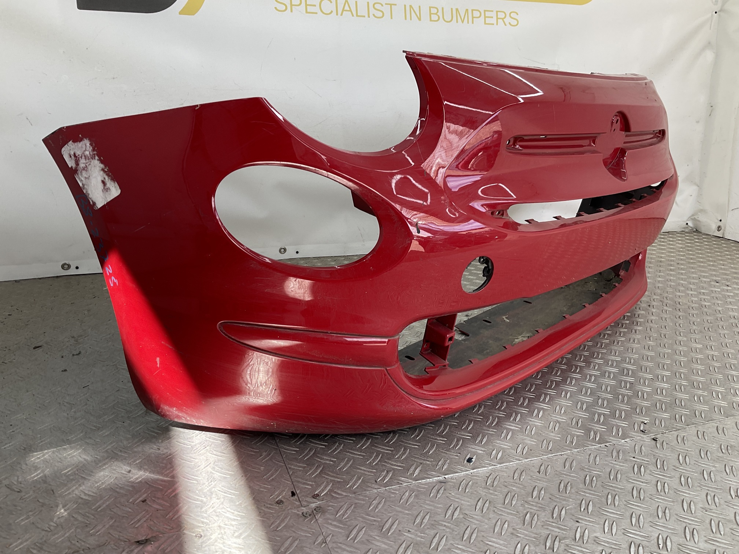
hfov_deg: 61.7
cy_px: 277
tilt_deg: -17.3
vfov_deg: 48.2
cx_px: 370
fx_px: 619
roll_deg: -2.0
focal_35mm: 29
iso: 16
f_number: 1.8
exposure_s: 1/130
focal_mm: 3
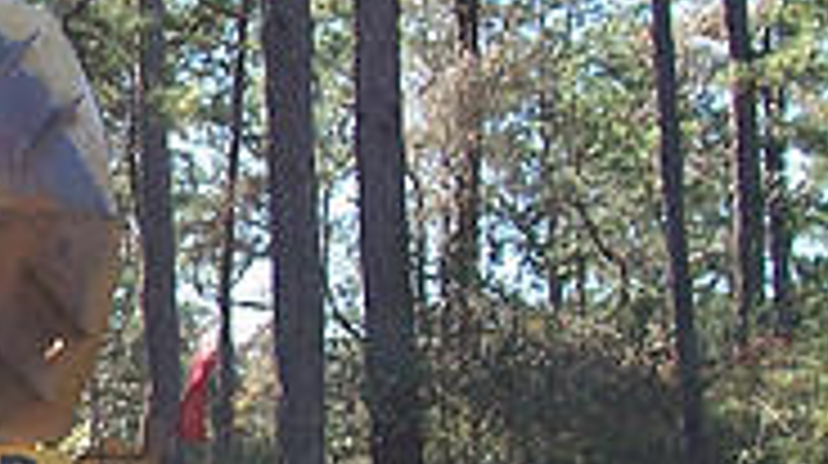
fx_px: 2566
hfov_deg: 17.0
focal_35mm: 117
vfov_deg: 10.3
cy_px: 300
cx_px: -315
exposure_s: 1/180
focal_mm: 5.6
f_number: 2.7
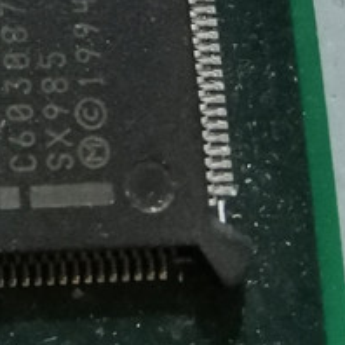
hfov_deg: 17.1
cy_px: -240
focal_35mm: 93
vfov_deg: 16.3
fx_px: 1049
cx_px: -155
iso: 1000
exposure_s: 1/16.7
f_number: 2.2
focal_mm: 2.26
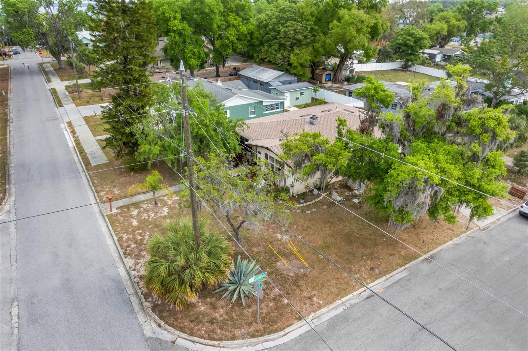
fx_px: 322
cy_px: 176
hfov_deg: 78.6
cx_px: 264
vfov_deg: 57.2
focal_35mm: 22
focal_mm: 8.38
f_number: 2.8
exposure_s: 1/160
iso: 100
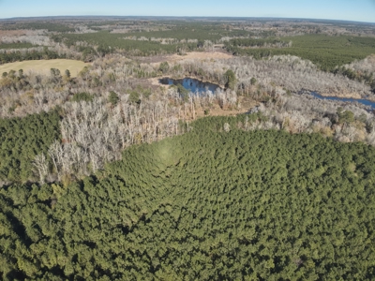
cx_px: 188
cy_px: 140
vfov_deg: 56.8
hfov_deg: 71.6
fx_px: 260
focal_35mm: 24
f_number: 2.8
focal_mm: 4.4
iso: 110
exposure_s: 1/1000
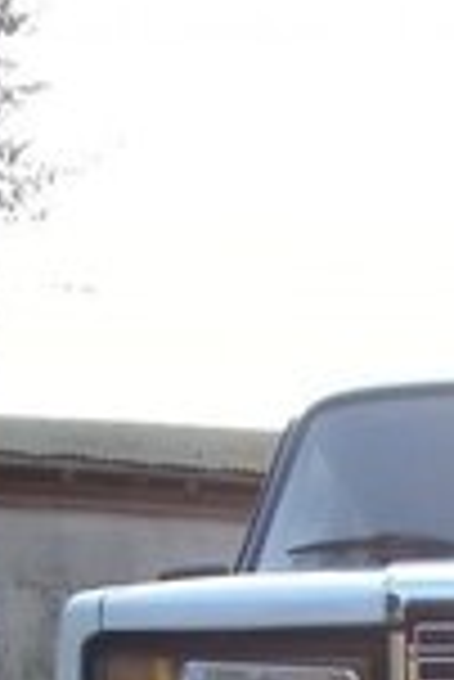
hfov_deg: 12.5
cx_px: 625
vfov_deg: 17.0
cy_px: 1085
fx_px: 2000
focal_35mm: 106
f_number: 2.2
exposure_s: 1/229
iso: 50
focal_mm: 3.3
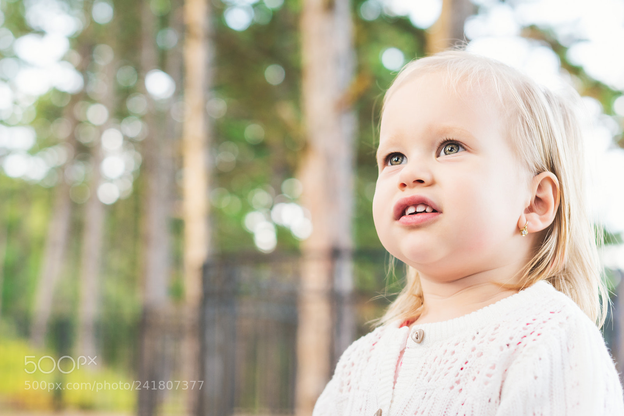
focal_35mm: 50
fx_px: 866
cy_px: 208
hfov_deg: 39.6
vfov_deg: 27.0
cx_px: 312
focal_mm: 50
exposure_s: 1/125
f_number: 3.2
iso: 400
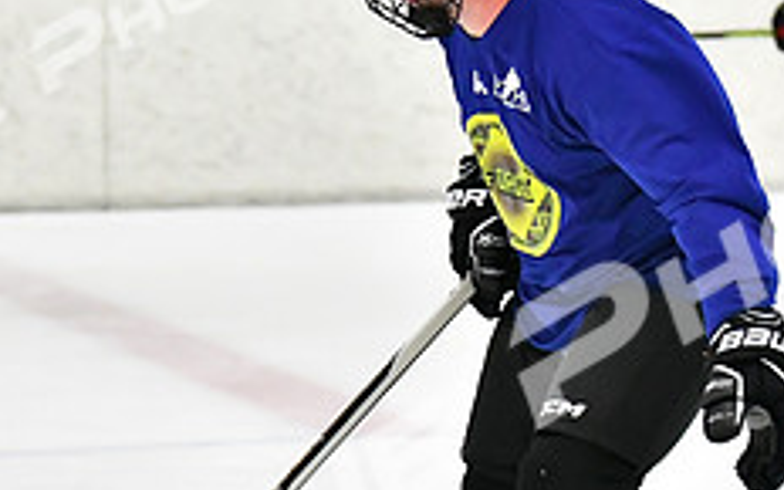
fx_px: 7030
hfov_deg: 6.4
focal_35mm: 329
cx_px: 324
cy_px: 478
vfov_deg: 4.0
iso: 6400
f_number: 2.8
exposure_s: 1/1600
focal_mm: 86
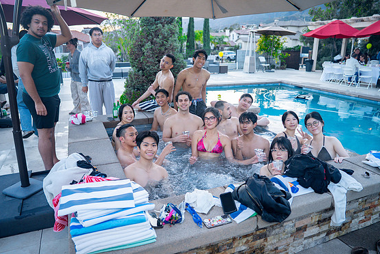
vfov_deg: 51.3
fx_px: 264
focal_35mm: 25
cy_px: 127
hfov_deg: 71.5
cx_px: 188
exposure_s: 1/160
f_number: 2.8
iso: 640
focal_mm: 24
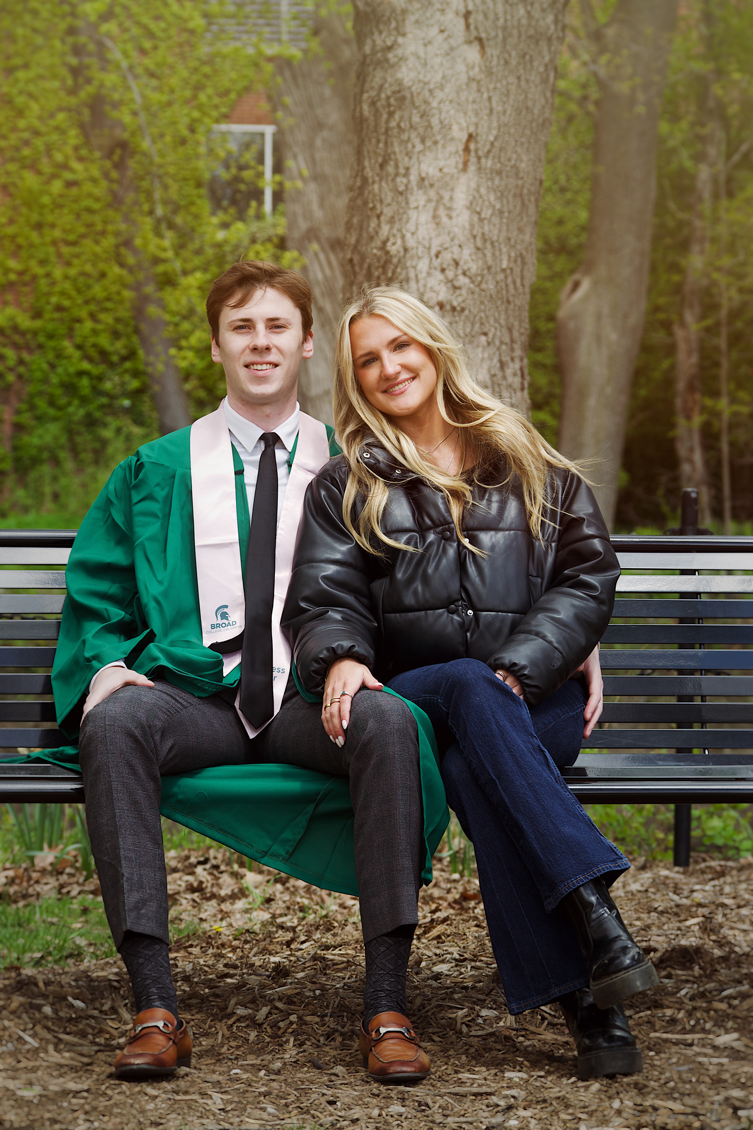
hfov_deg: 12.2
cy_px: 565
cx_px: 376
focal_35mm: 112
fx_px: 3529
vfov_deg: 18.2
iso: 320
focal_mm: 75
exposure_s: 1/500
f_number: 5.6
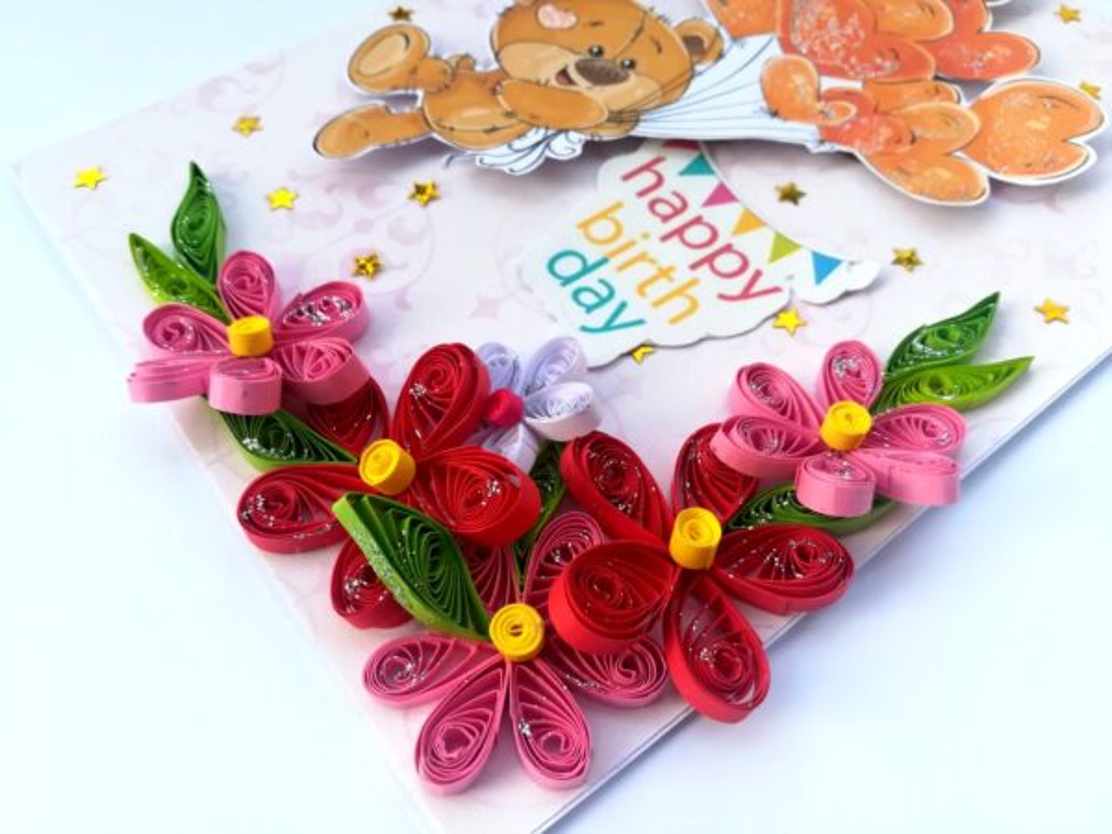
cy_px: 417
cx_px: 556
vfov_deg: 53.1
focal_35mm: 26
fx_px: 835
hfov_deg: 67.3
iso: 50
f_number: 2.2
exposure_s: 1/102
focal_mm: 3.83
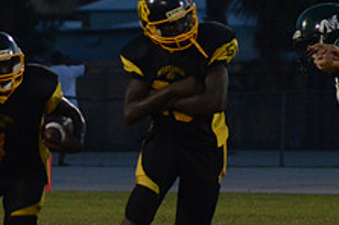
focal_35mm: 781
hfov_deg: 2.6
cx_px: 32
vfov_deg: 1.8
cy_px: 102
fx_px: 7344
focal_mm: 200
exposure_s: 1/320
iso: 3200
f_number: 5.6
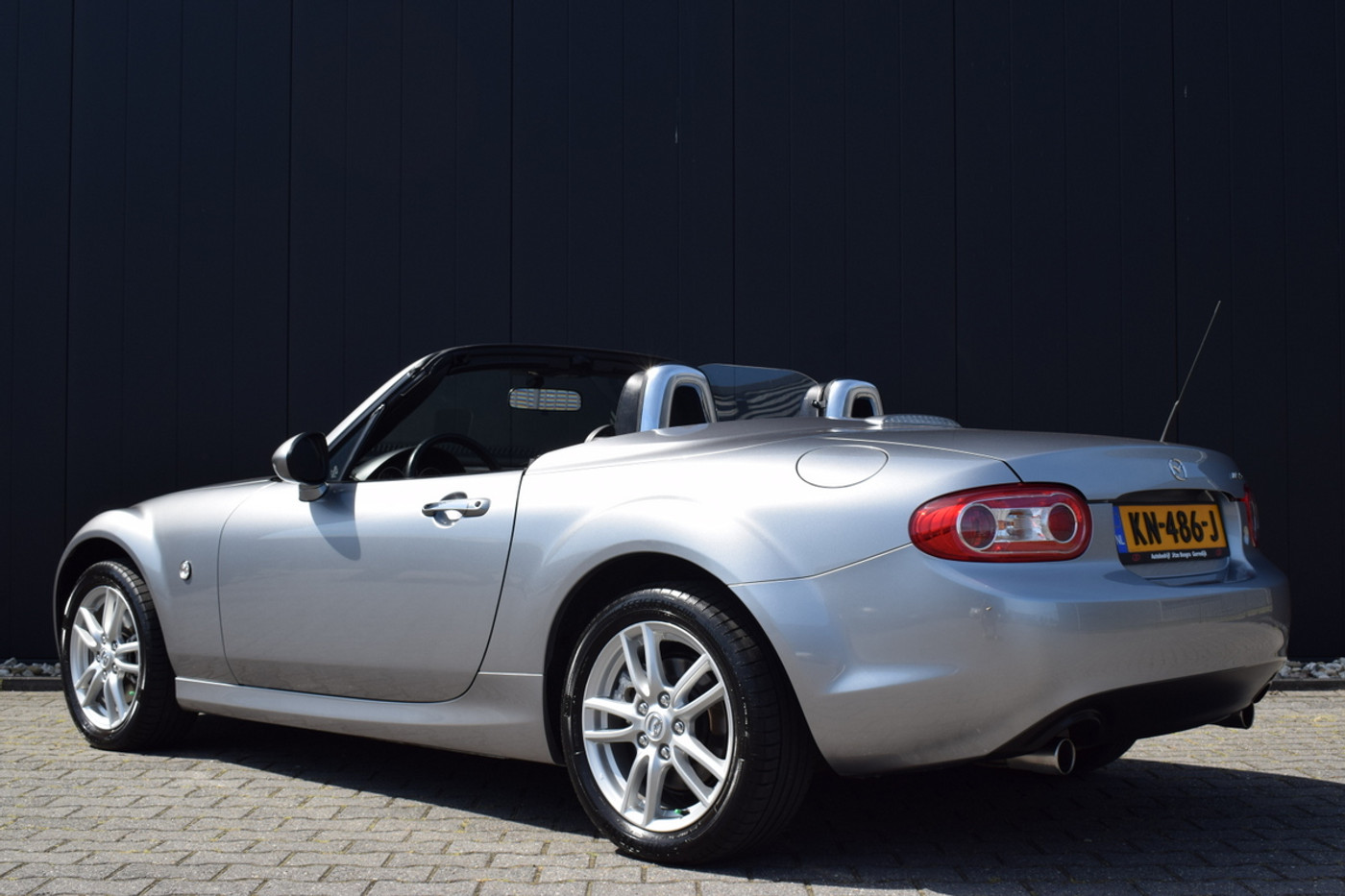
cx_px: 672
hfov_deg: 43.6
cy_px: 448
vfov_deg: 29.9
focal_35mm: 45
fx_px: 1681
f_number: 9
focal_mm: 30
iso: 200
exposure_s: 1/320
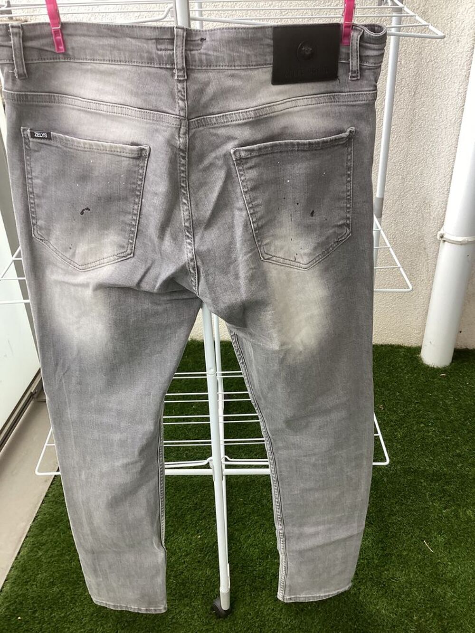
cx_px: 238
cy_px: 316
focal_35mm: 31
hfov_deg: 45.4
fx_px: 567
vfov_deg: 58.3
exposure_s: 1/120
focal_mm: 3.3
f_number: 2.4
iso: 80
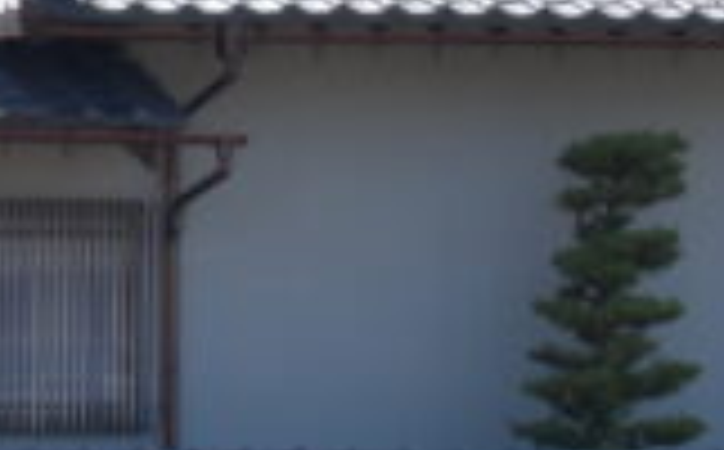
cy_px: 482
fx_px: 5220
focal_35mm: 265
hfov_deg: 7.9
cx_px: -130
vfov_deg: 4.9
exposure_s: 1/500
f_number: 11
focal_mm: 40
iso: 1000
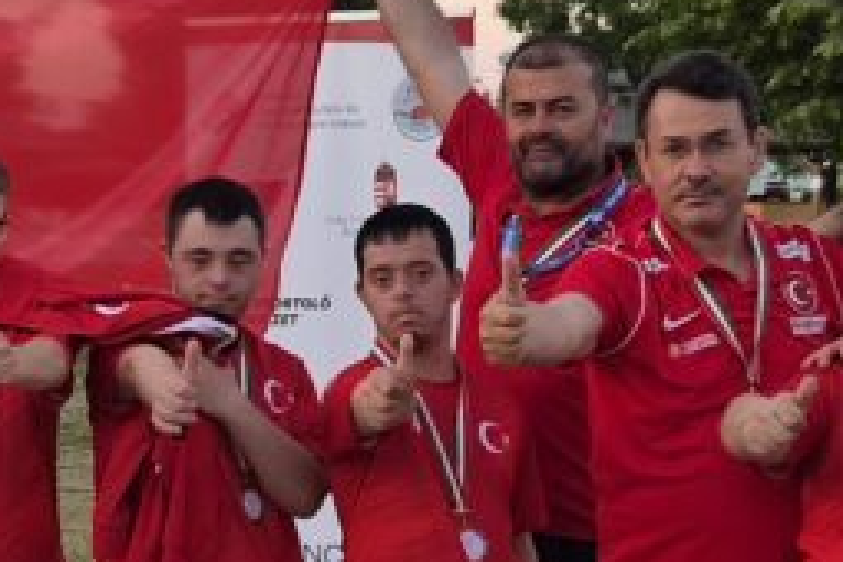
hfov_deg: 16.9
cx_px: 139
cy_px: 532
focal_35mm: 120
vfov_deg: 11.3
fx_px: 2810
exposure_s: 1/180
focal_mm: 5.4
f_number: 1.8
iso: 64
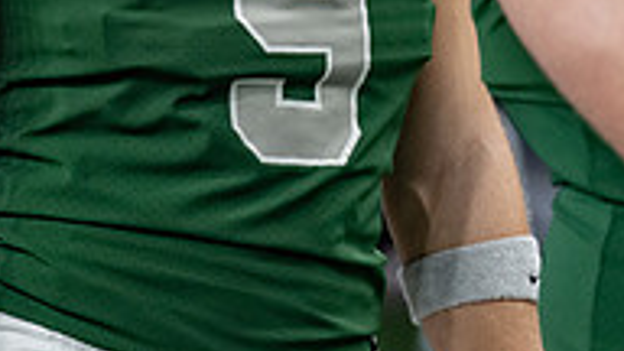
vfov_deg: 2.7
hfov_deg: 4.9
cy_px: -280
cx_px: 169
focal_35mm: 442
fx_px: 7313
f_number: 2.8
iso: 1250
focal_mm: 125
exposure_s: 1/320
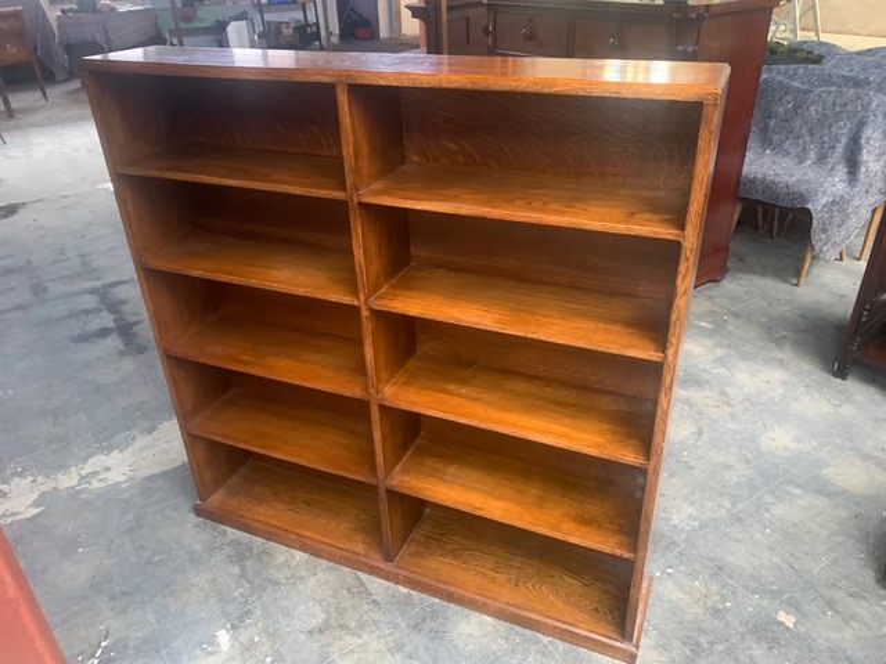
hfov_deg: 67.3
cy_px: 332
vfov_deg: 53.1
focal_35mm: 26
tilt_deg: -29.4
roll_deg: +1.4
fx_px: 665
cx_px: 443
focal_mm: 4.25
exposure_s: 1/30
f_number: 1.8
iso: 640
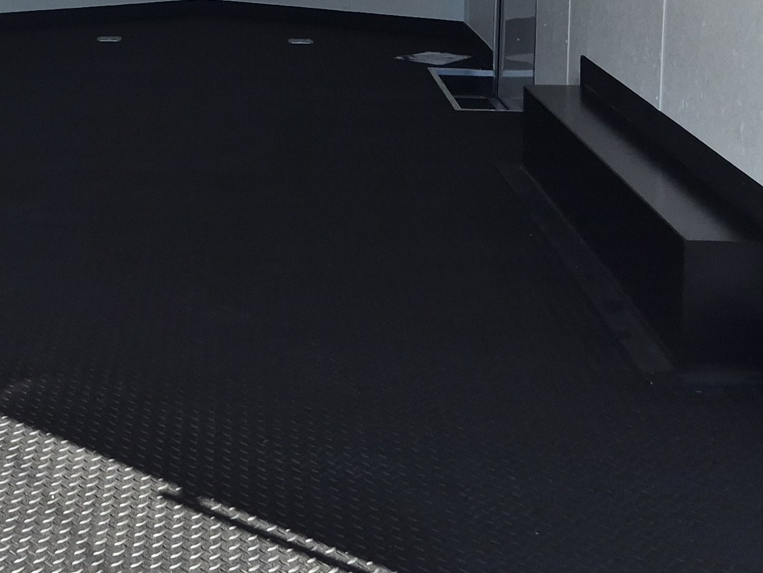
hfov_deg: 25.8
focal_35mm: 73
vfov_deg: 19.3
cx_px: 75
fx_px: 1609
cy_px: -58
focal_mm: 5.4
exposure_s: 1/6064
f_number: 1.8
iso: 80
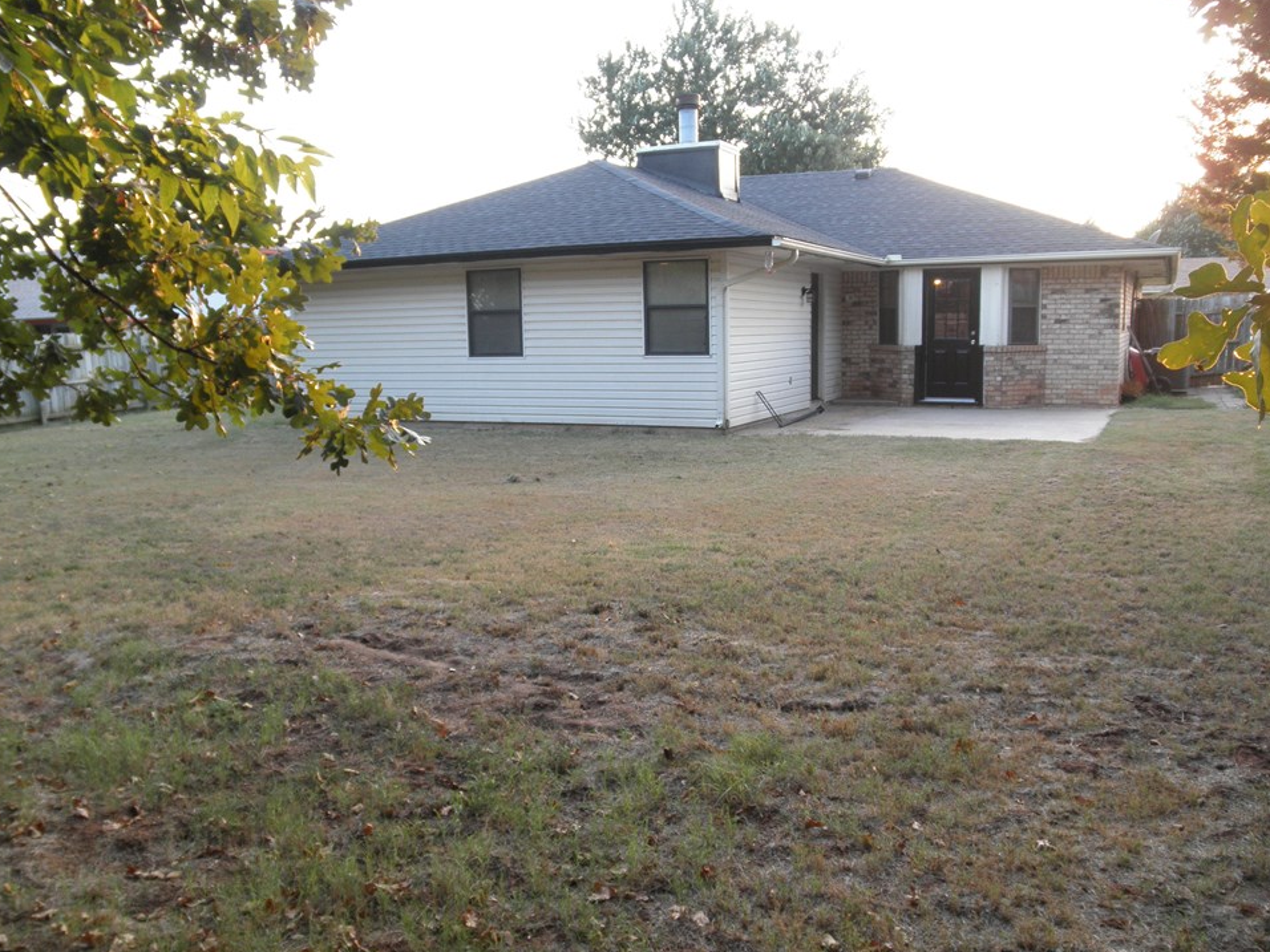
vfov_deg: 46.8
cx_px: 616
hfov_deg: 60.0
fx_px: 1101
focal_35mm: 30
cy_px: 474
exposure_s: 1/30
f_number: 3
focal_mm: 5
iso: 80
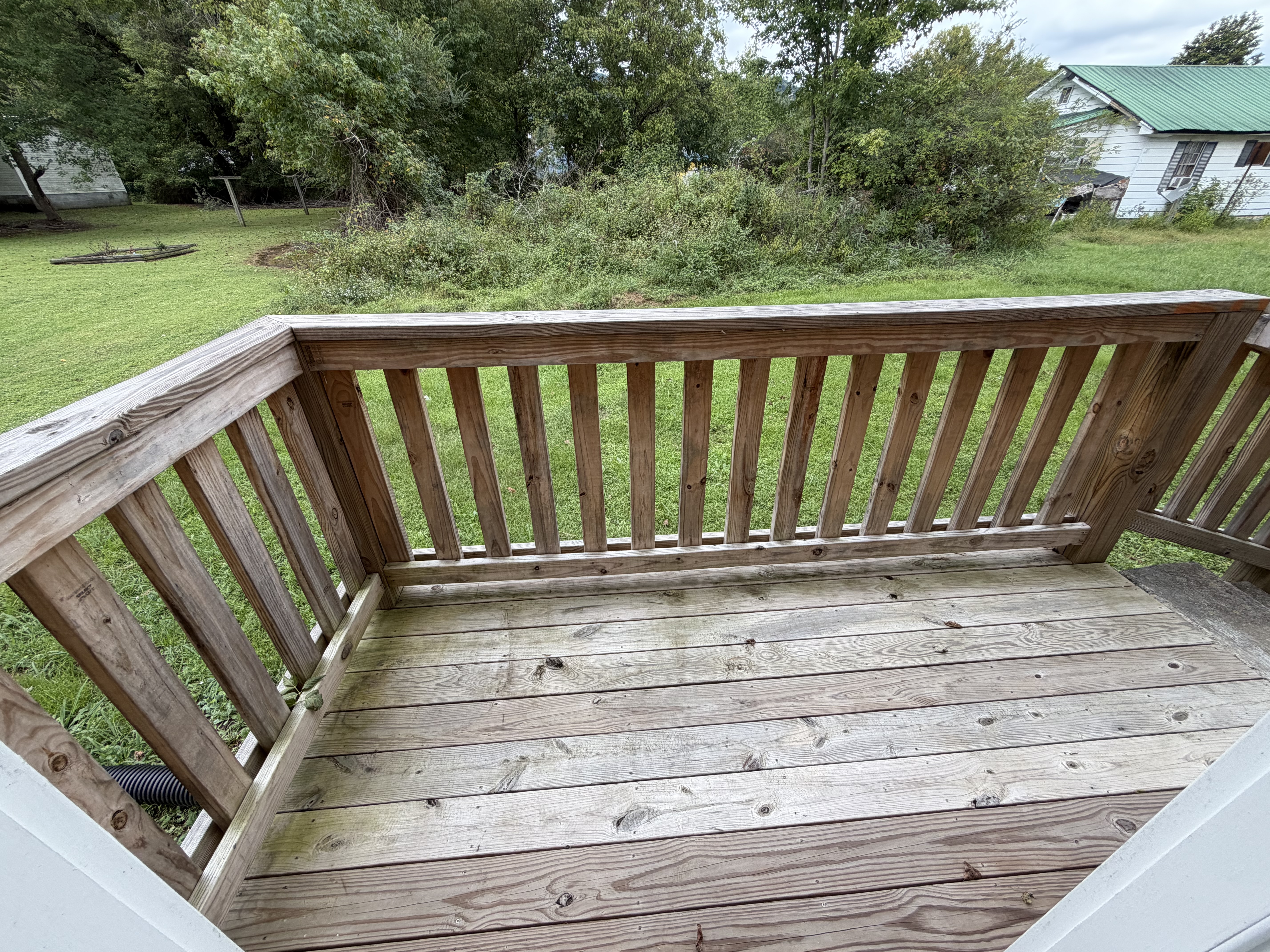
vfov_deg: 85.7
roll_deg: +0.8
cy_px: 476
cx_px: 635
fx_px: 514
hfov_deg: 102.1
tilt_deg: -31.5
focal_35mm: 14
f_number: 2.2
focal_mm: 2.22
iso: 50
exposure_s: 1/403
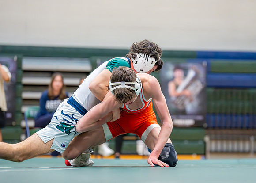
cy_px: 100
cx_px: 156
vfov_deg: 9.3
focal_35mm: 154
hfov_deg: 13.1
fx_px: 1118
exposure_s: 1/1000
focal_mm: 127
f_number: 2.8
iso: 6400
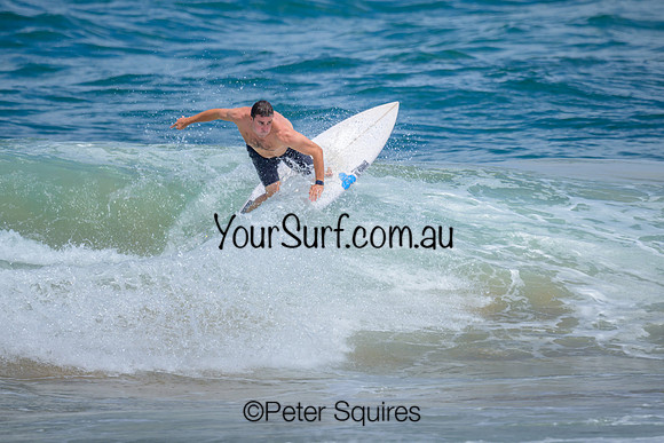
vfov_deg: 1.3
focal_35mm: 1095
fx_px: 20207
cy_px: 155
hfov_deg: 1.9
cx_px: 324
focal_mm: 800
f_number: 6.3
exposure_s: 1/2500
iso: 220
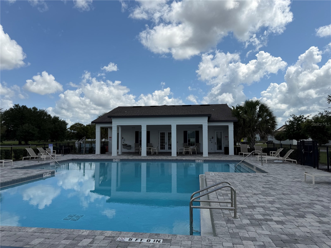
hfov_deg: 71.6
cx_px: 166
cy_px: 124
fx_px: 229
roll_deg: -0.3
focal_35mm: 24
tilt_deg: +2.3
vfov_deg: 56.8
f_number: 1.78
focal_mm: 6.76
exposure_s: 1/8130
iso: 80
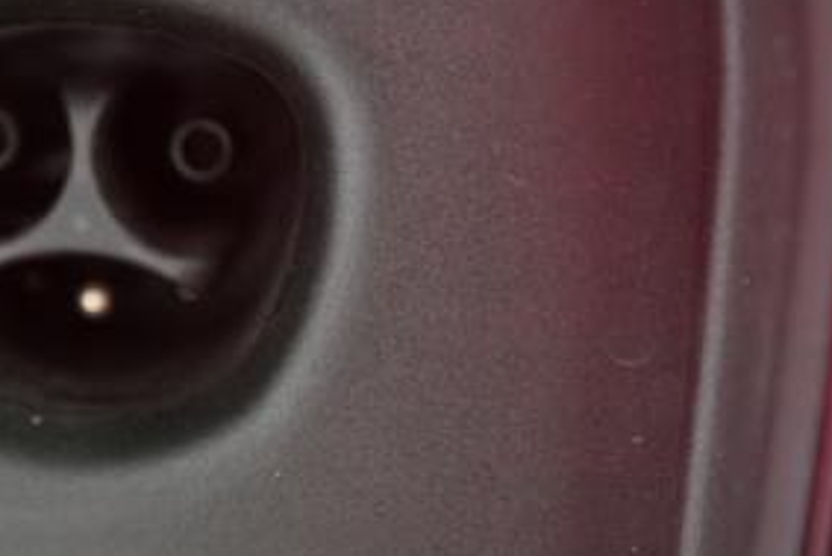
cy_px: 232
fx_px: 1410
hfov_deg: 32.0
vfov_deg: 22.3
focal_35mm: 61
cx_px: 162
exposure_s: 1/60
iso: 3200
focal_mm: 27
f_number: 2.8
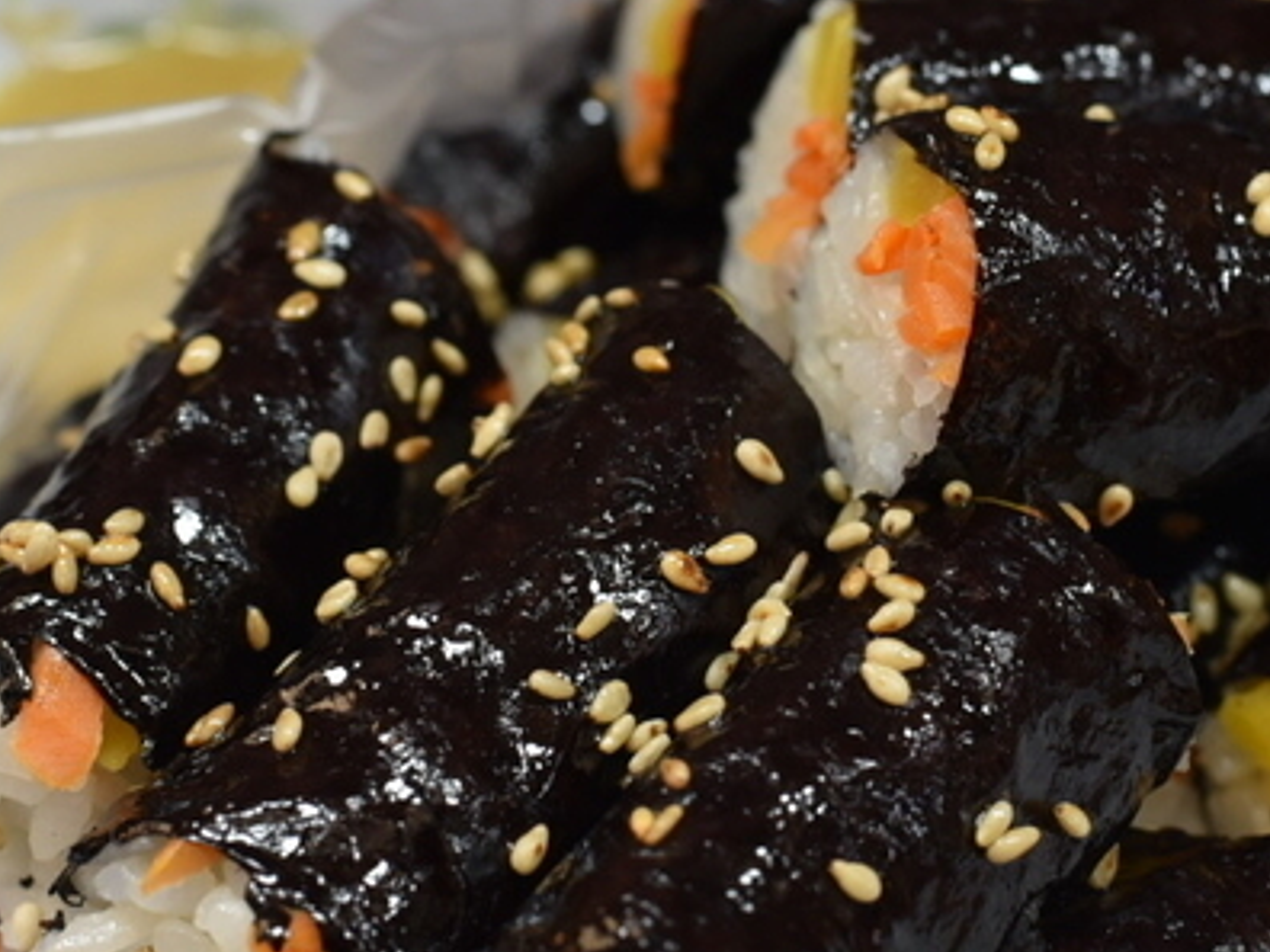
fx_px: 3742
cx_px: 616
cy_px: 449
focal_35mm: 102
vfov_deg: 14.5
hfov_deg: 19.3
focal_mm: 35
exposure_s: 1/125
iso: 400
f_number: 5.6
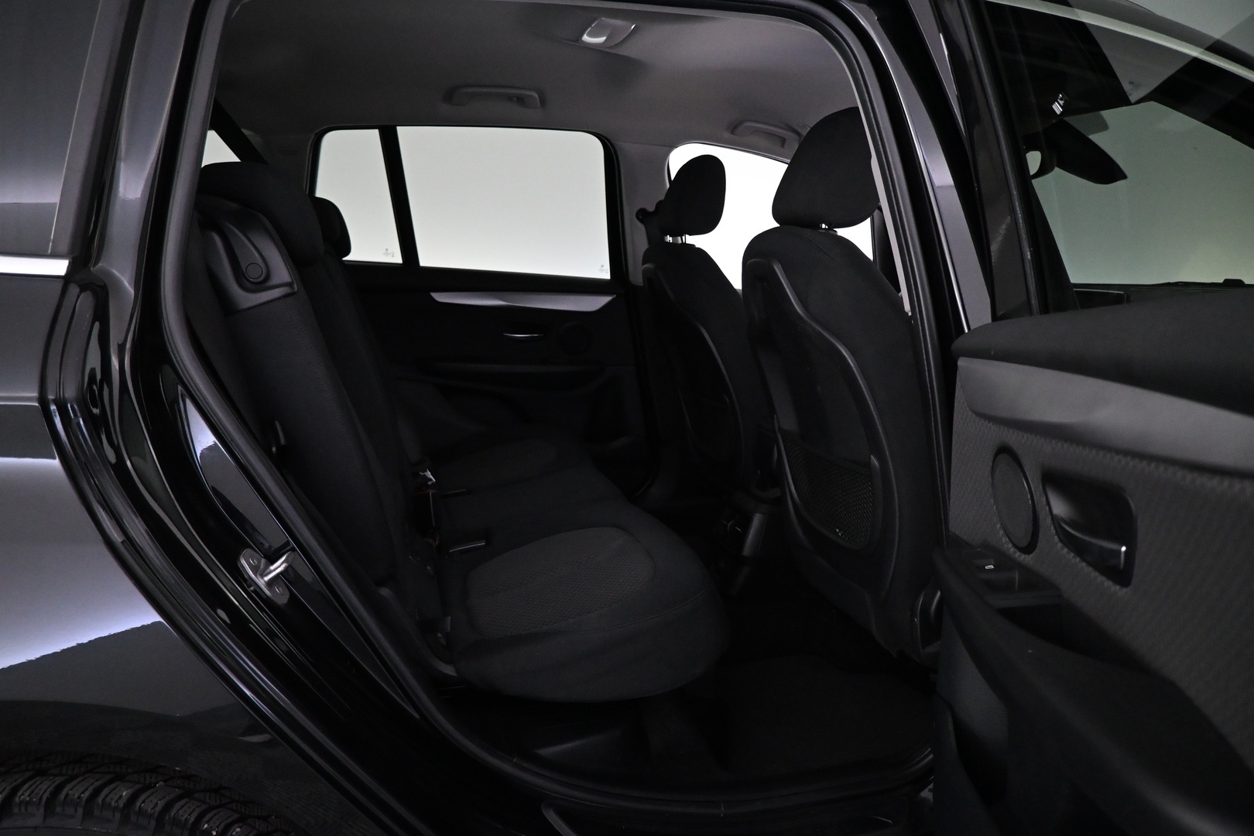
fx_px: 836
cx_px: 627
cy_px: 418
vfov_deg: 53.1
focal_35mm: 24
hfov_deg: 73.7
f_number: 3.5
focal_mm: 16
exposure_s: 1/80
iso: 3200
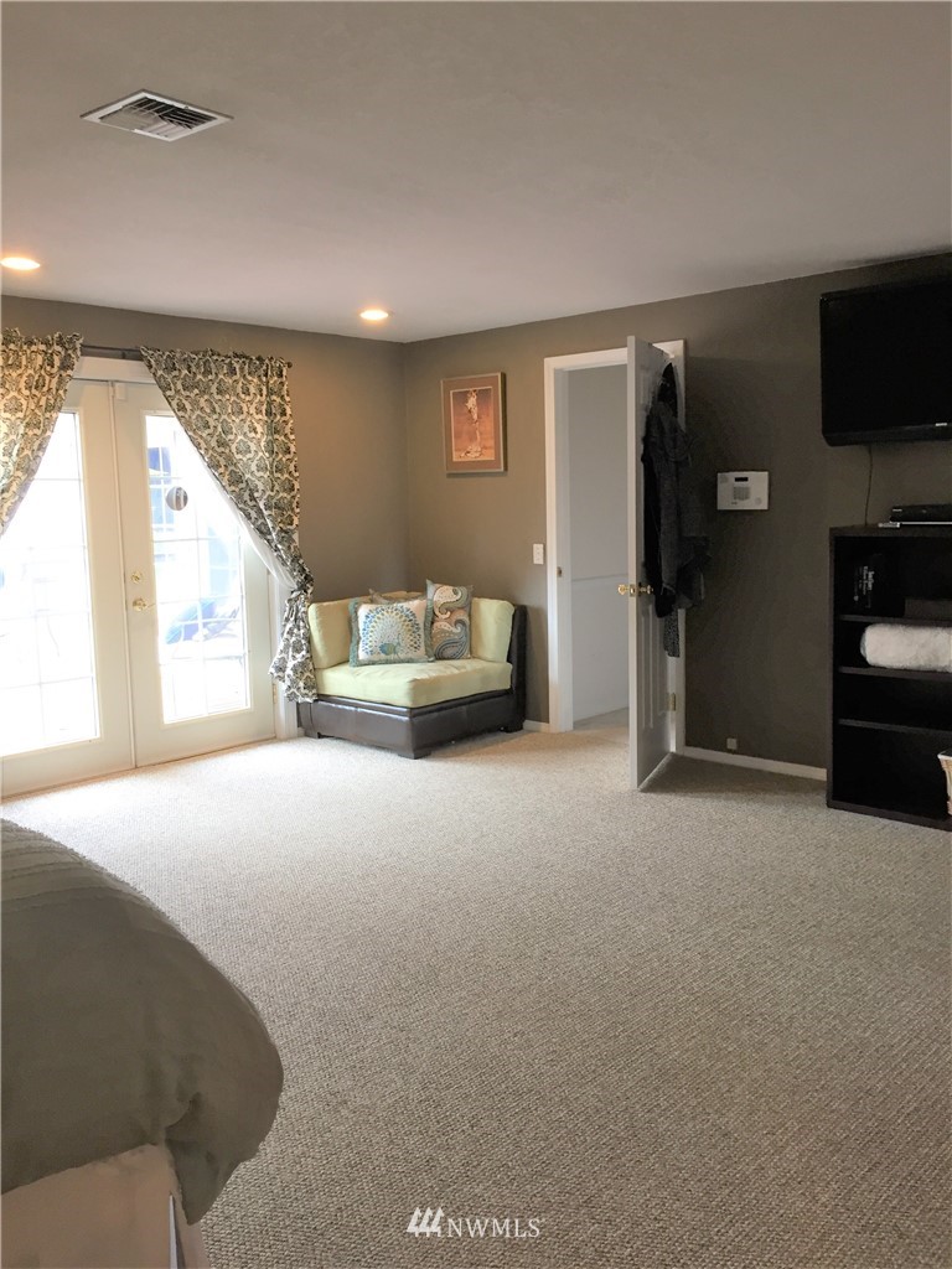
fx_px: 1063
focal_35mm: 29
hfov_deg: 48.2
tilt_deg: -6.1
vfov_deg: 61.7
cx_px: 476
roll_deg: +1.7
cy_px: 634
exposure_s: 1/30
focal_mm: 4.15
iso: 64
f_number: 2.2
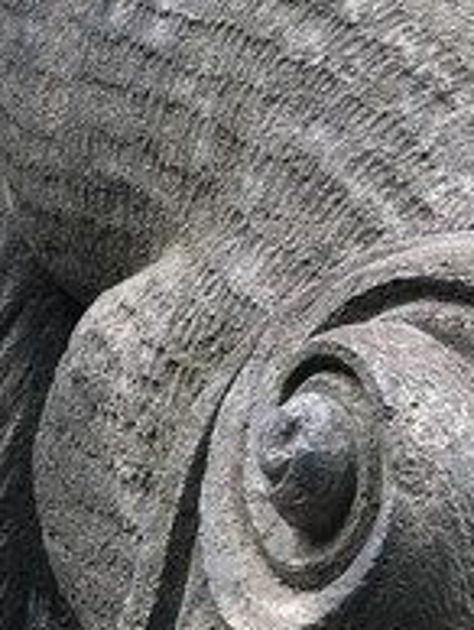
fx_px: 2405
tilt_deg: +15.9
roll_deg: -1.7
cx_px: 159
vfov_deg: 14.9
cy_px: 234
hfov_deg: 11.2
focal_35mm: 132
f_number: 2.8
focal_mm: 6.6
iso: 32
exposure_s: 1/120
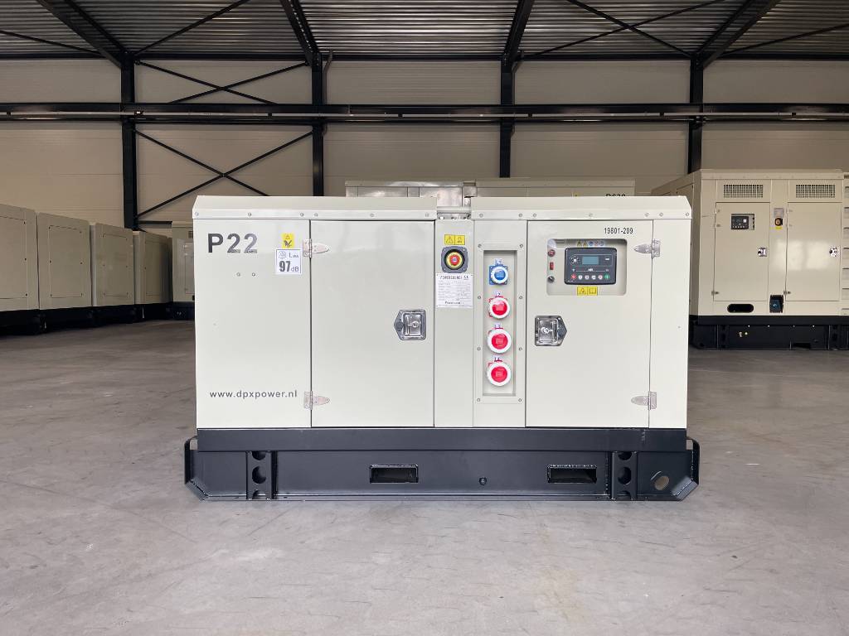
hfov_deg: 67.3
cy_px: 318
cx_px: 424
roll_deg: -0.5
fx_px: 638
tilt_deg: -3.6
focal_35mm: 26
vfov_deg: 53.1
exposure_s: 1/100
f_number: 1.6
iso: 50
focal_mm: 4.2
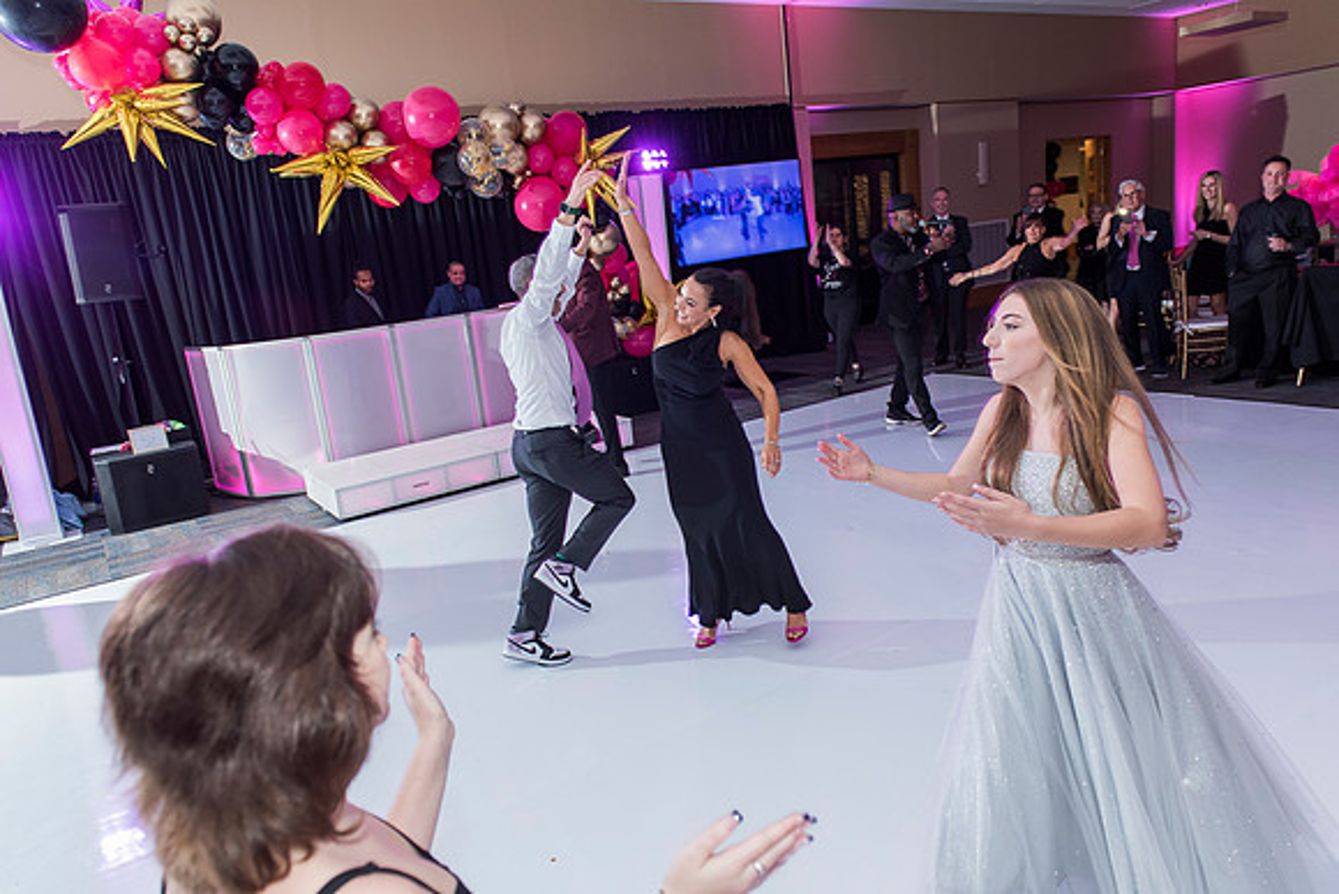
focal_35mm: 25
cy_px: 433
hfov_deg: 72.1
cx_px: 649
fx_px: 920
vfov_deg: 51.8
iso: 1000
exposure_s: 1/100
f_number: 4.5
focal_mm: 24
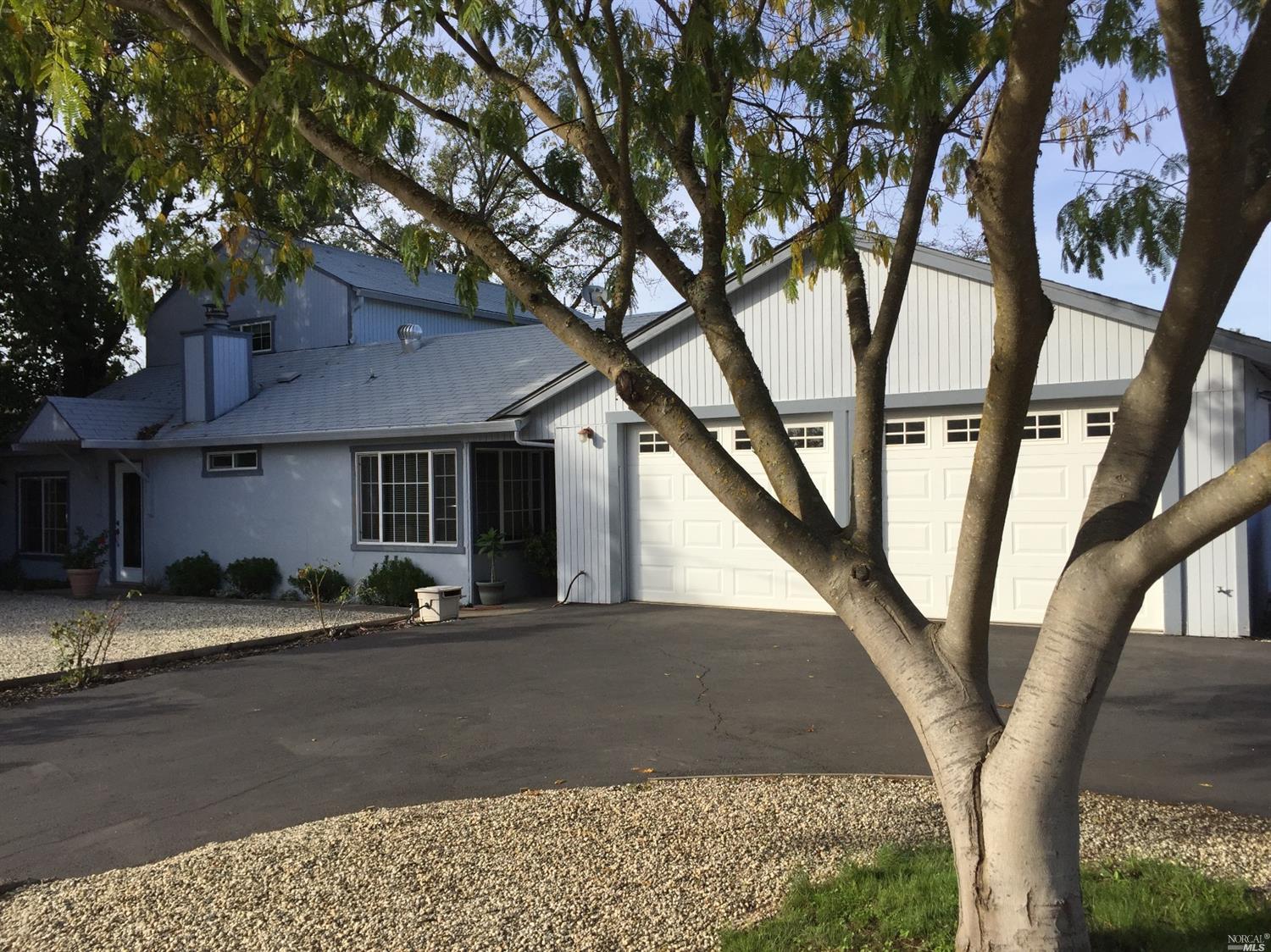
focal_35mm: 29
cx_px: 636
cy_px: 476
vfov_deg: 48.2
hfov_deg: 61.7
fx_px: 1064
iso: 32
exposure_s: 1/1412
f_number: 2.2
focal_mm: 4.15
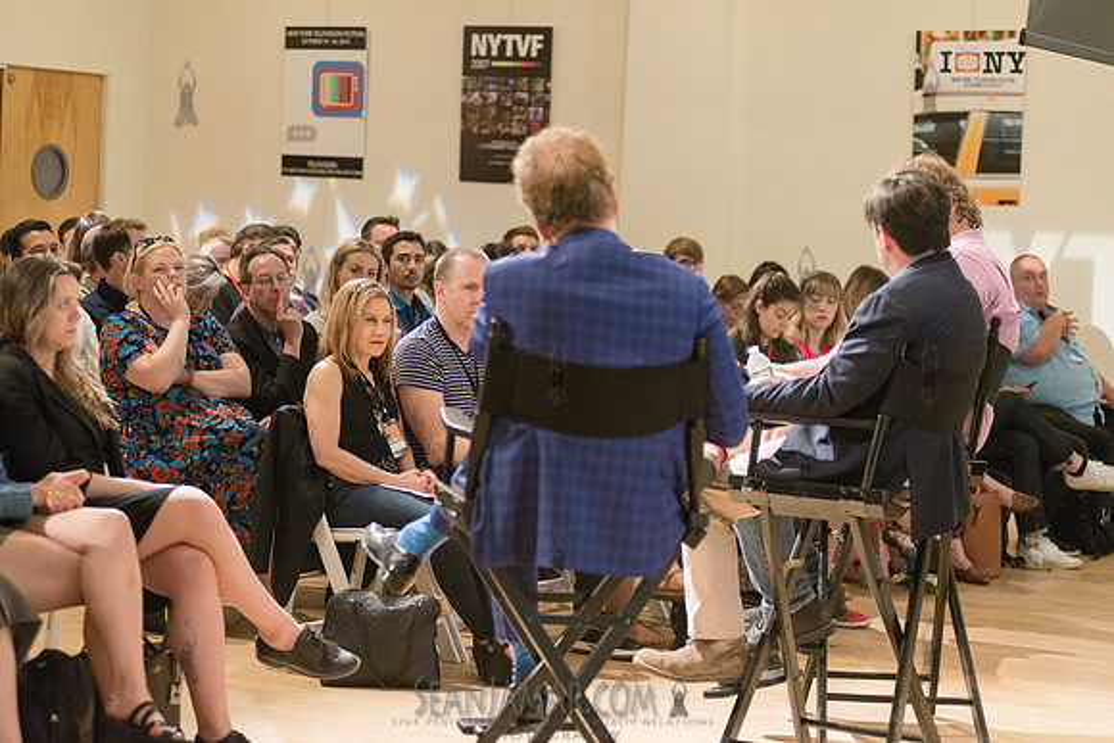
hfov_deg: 25.4
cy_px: 372
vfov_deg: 17.1
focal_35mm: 80
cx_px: 557
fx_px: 2476
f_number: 2.8
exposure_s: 1/200
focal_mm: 80
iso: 4000
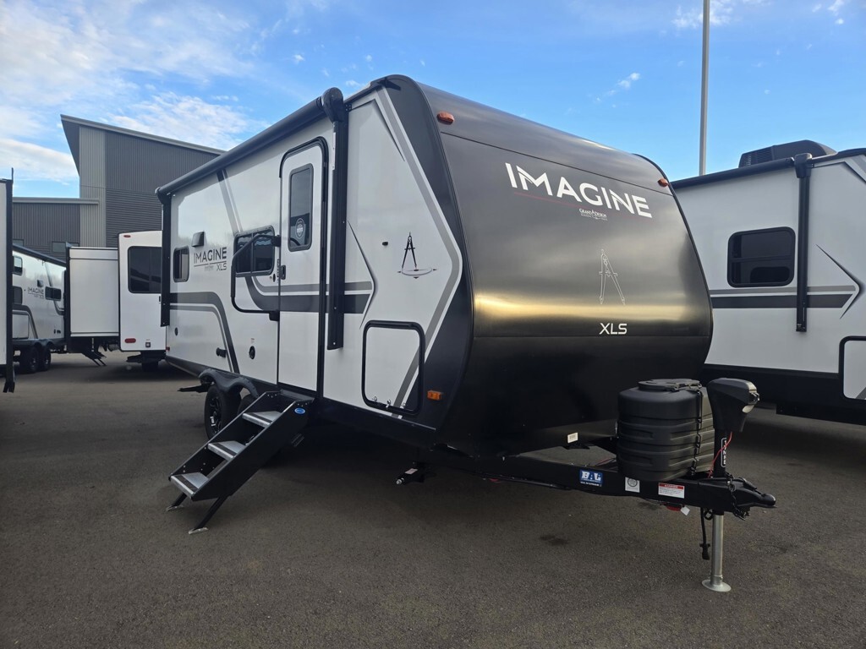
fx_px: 575
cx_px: 433
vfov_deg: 58.9
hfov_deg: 73.9
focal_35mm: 23
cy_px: 324
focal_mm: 5.4
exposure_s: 1/226
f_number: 1.8
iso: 25
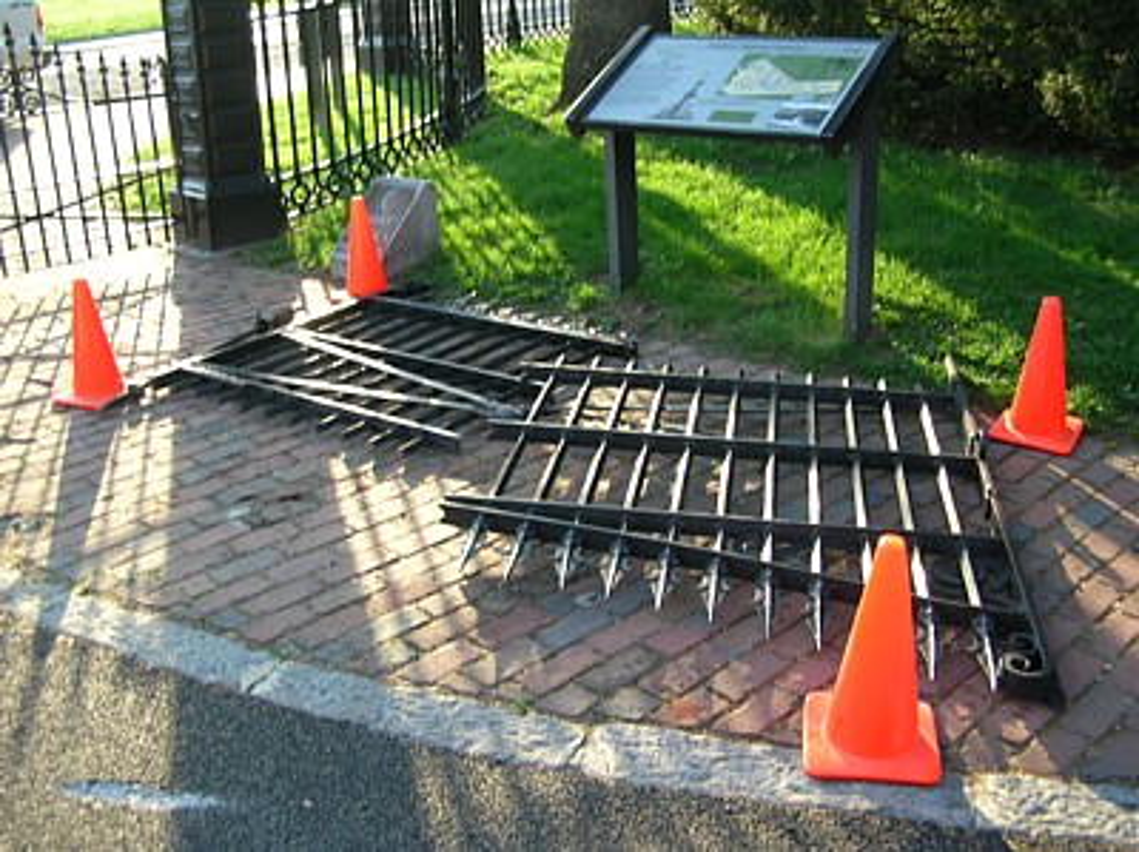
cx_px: 570
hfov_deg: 51.4
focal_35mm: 36
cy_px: 426
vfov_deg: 39.6
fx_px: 1183
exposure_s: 1/87.7
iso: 50
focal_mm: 6
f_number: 2.7
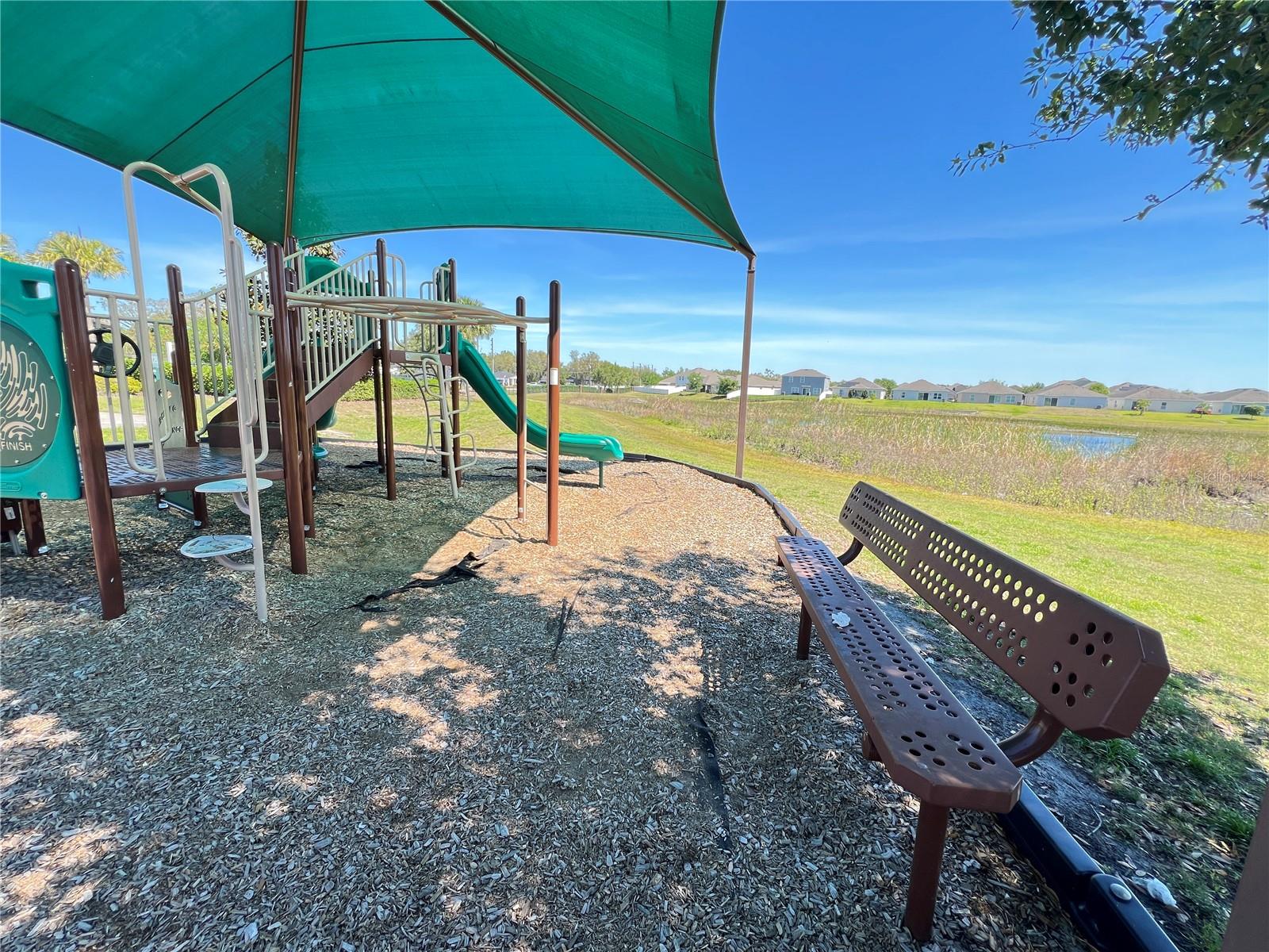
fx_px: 477
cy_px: 476
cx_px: 634
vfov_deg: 89.9
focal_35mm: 13
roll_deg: -2.4
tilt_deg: -9.9
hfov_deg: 106.2
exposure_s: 1/191
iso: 32
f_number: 1.8
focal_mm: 1.57
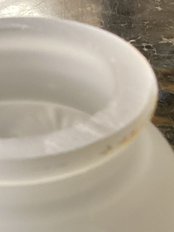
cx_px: 24
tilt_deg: -50.2
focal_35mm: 97
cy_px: 345
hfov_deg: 15.1
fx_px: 650
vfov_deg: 18.1
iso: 100
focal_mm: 3.3
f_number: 2.4
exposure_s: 1/60
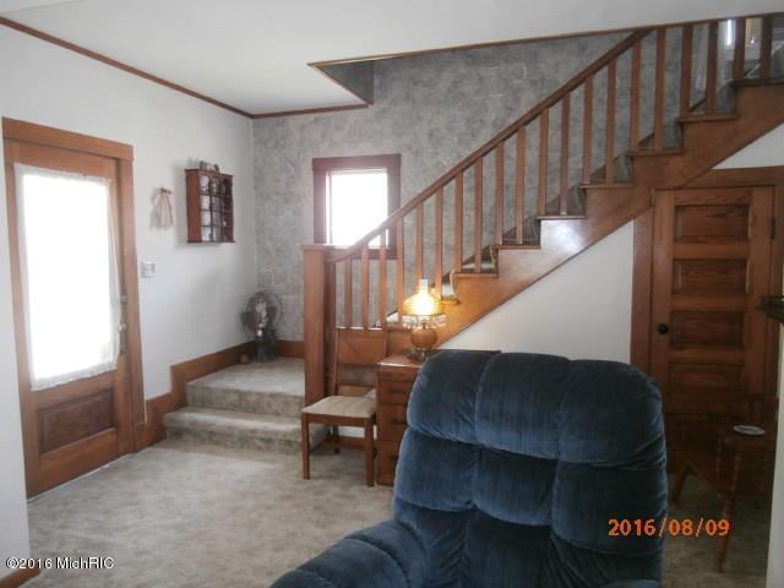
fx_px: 544
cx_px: 392
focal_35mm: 24
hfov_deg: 71.6
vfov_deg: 56.8
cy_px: 294
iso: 200
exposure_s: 1/30
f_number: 3
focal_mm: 4.2
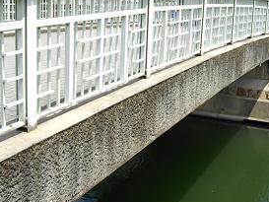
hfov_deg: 33.8
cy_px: 69
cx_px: 143
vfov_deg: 25.6
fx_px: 443
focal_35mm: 57
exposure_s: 1/250
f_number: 6.3
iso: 100
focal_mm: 7.1
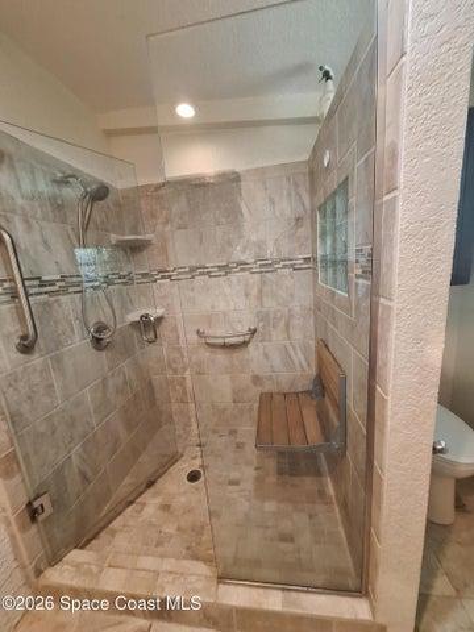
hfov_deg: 89.9
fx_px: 237
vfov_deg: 106.2
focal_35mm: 13
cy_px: 316
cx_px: 237
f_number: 2.2
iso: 250
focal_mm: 1.74
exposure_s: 1/24
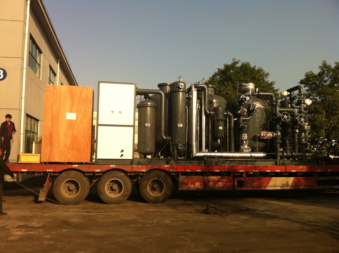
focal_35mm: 35
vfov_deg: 40.6
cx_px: 170
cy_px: 126
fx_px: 342
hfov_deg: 52.7
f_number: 2.8
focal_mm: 3.85
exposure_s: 1/1160
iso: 80
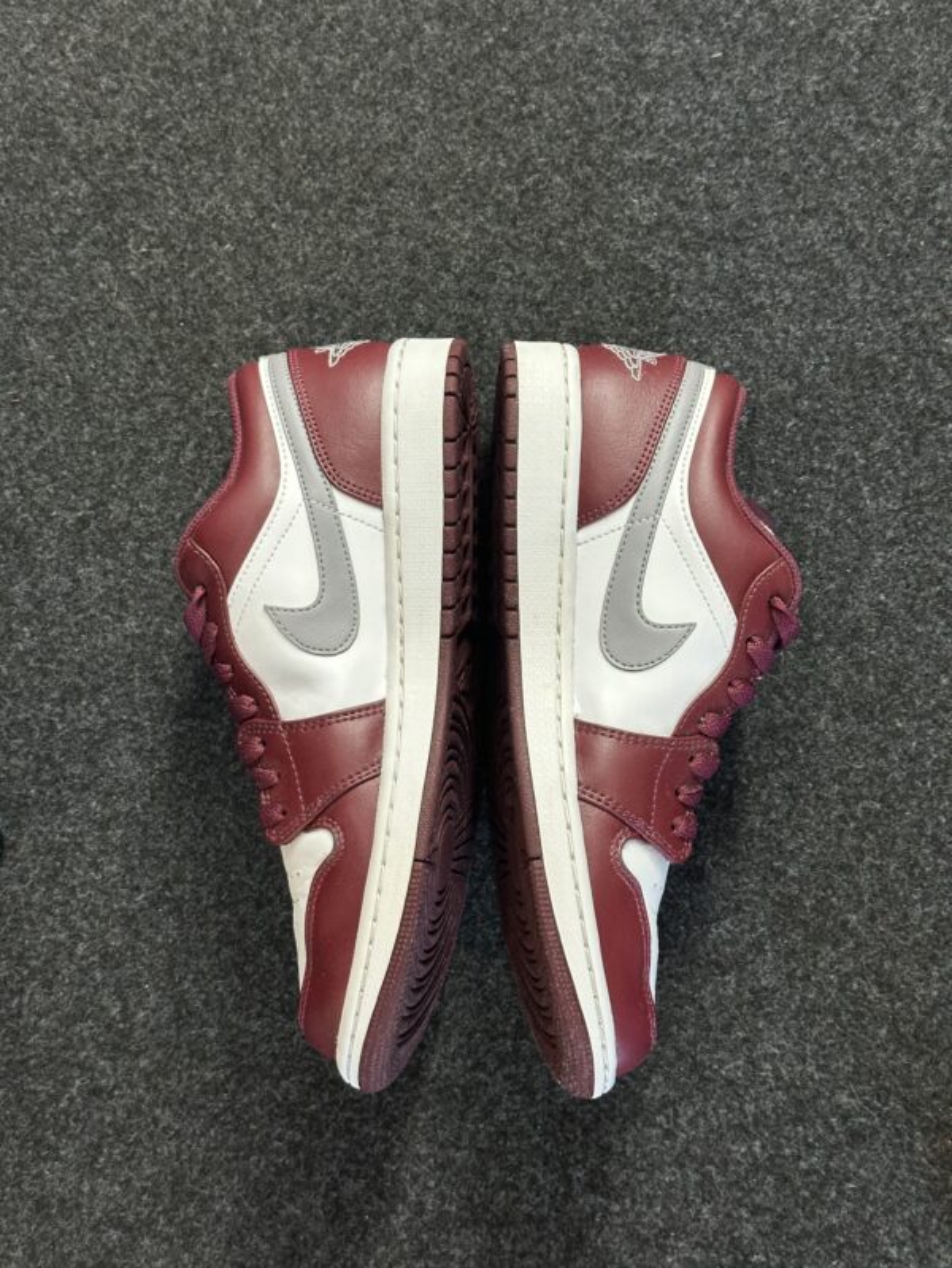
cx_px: 476
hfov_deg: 30.3
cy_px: 634
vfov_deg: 39.6
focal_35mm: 48
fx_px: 1759
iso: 200
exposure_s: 1/33
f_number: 1.78
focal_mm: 6.86
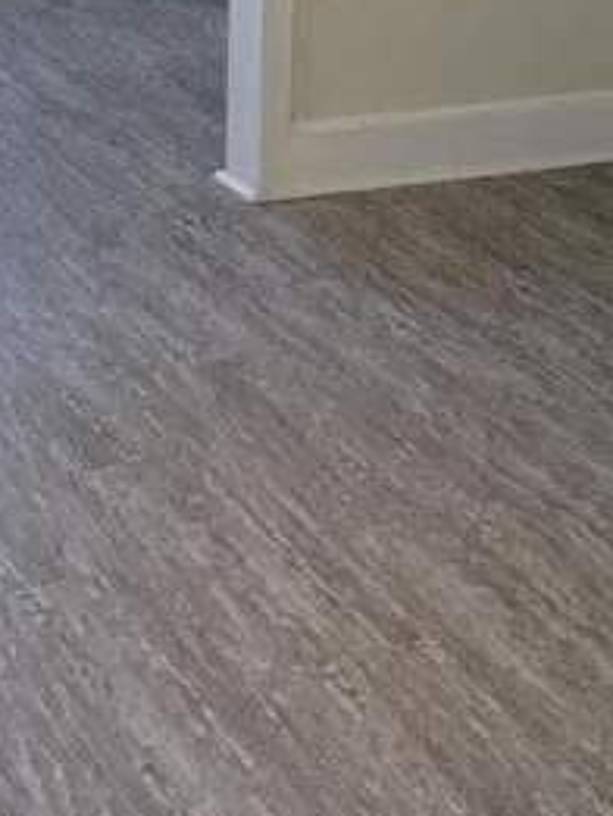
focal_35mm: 98
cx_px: 91
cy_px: -72
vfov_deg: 19.2
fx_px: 2312
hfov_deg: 15.0
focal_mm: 6.76
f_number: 1.78
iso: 100
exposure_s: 1/120
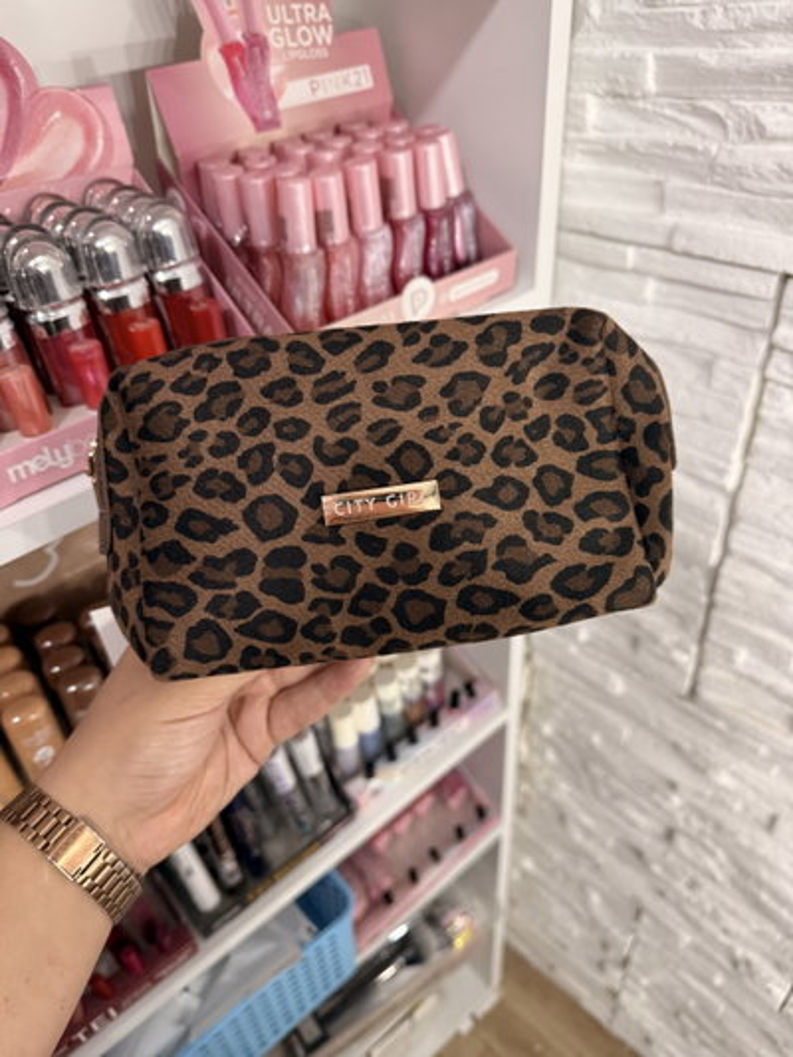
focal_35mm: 24
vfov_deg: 71.6
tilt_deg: -37.5
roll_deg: +5.0
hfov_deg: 56.8
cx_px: 396
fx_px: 733
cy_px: 528
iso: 200
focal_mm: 6.76
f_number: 1.78
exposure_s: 1/100
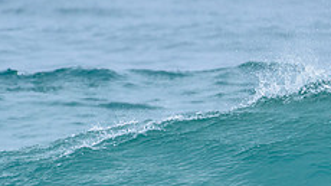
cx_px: 416
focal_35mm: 1660
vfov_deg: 0.7
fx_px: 14559
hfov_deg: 1.3
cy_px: 191
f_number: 5.6
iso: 800
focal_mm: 500
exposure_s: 1/2000
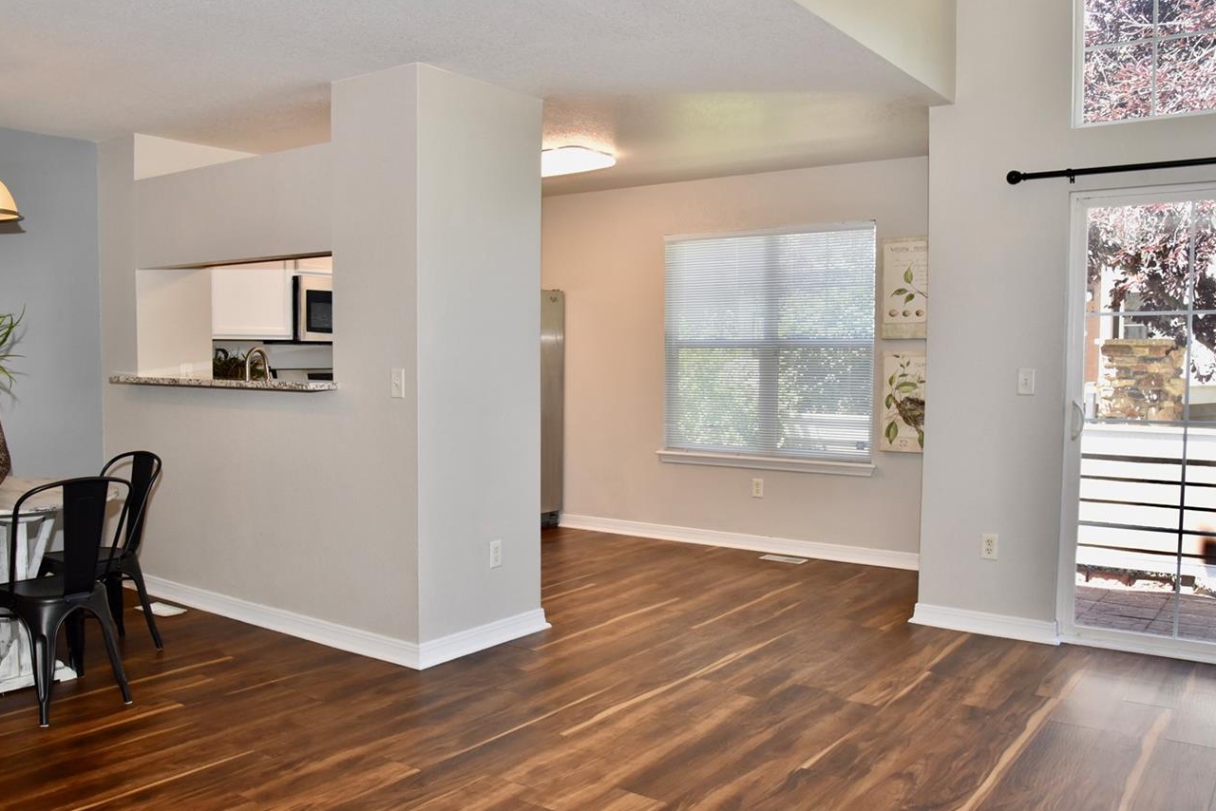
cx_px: 566
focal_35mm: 30
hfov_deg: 61.9
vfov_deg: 43.6
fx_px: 1013
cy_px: 417
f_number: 8
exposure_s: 1/100
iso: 1600
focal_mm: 24
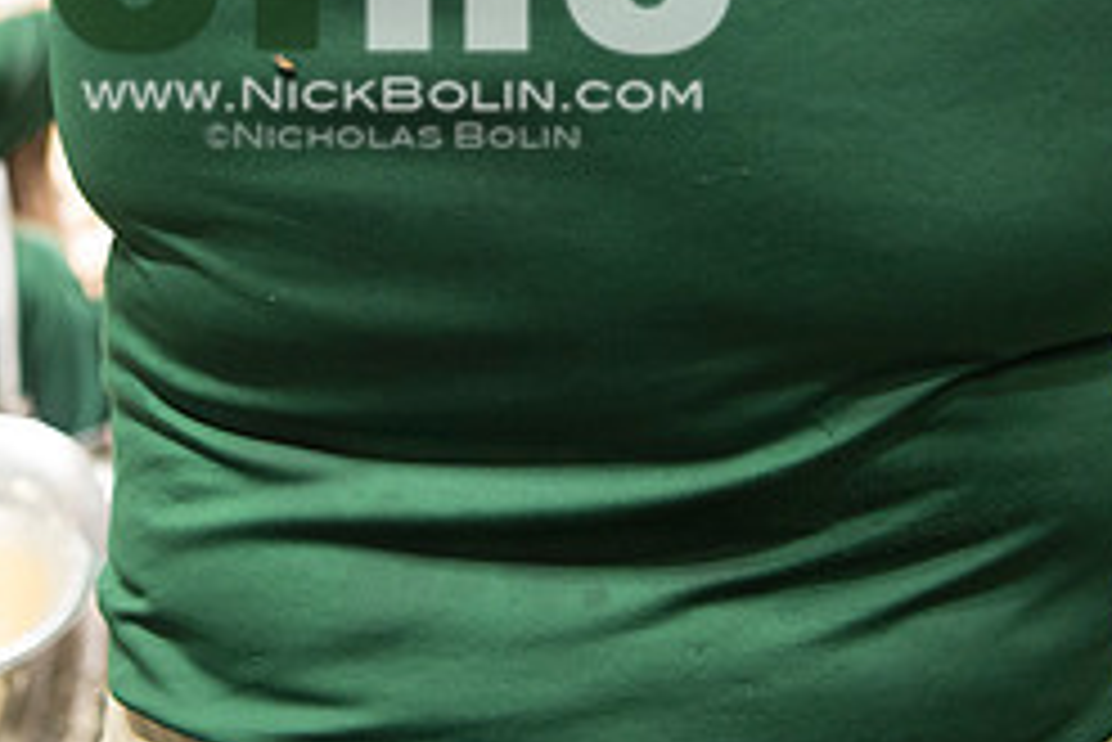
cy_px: -65
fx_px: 2905
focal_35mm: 94
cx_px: 392
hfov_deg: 21.6
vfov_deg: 14.3
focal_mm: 40
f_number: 2.8
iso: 2000
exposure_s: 1/60
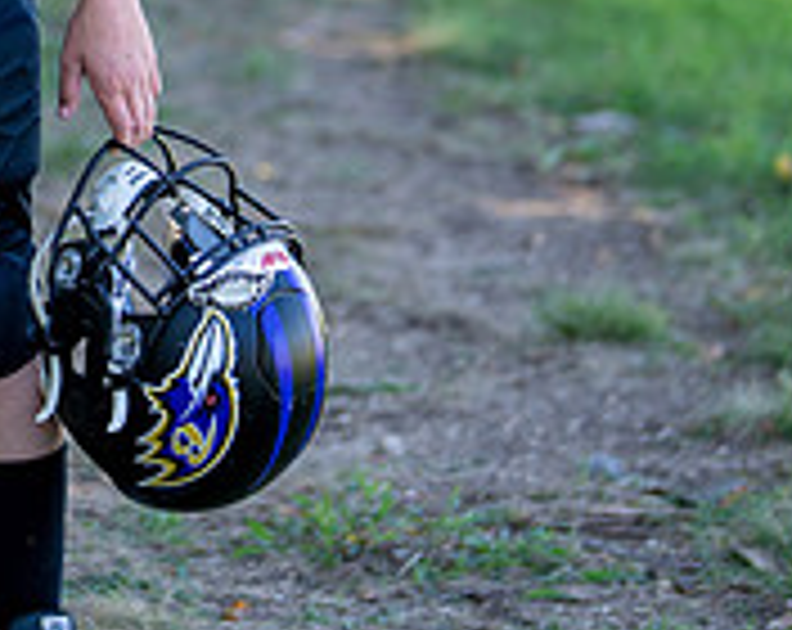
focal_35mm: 206
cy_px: -191
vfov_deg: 7.4
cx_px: -107
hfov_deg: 9.3
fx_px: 4818
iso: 100
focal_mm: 50
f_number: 1.2
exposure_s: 1/1250
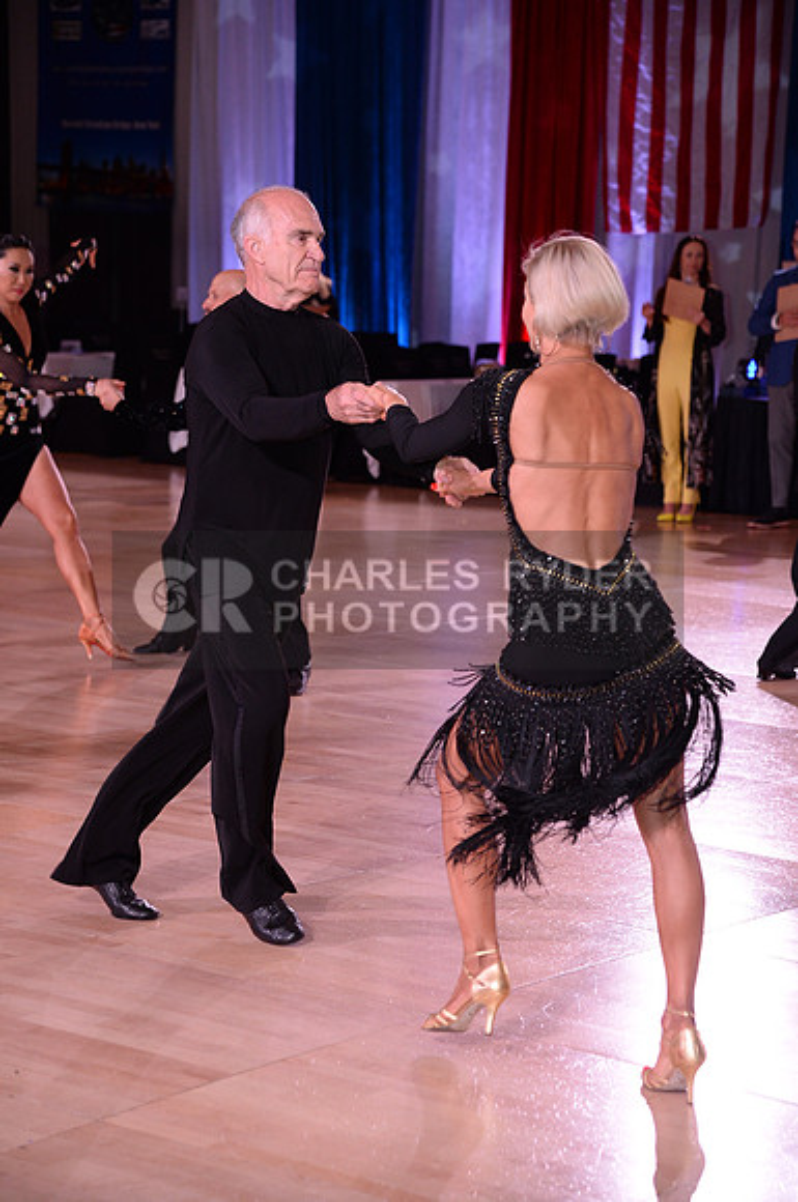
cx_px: 399
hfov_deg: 15.8
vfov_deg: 23.7
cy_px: 601
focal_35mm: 86
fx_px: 2868
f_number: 5
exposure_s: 1/250
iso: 1600
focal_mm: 86
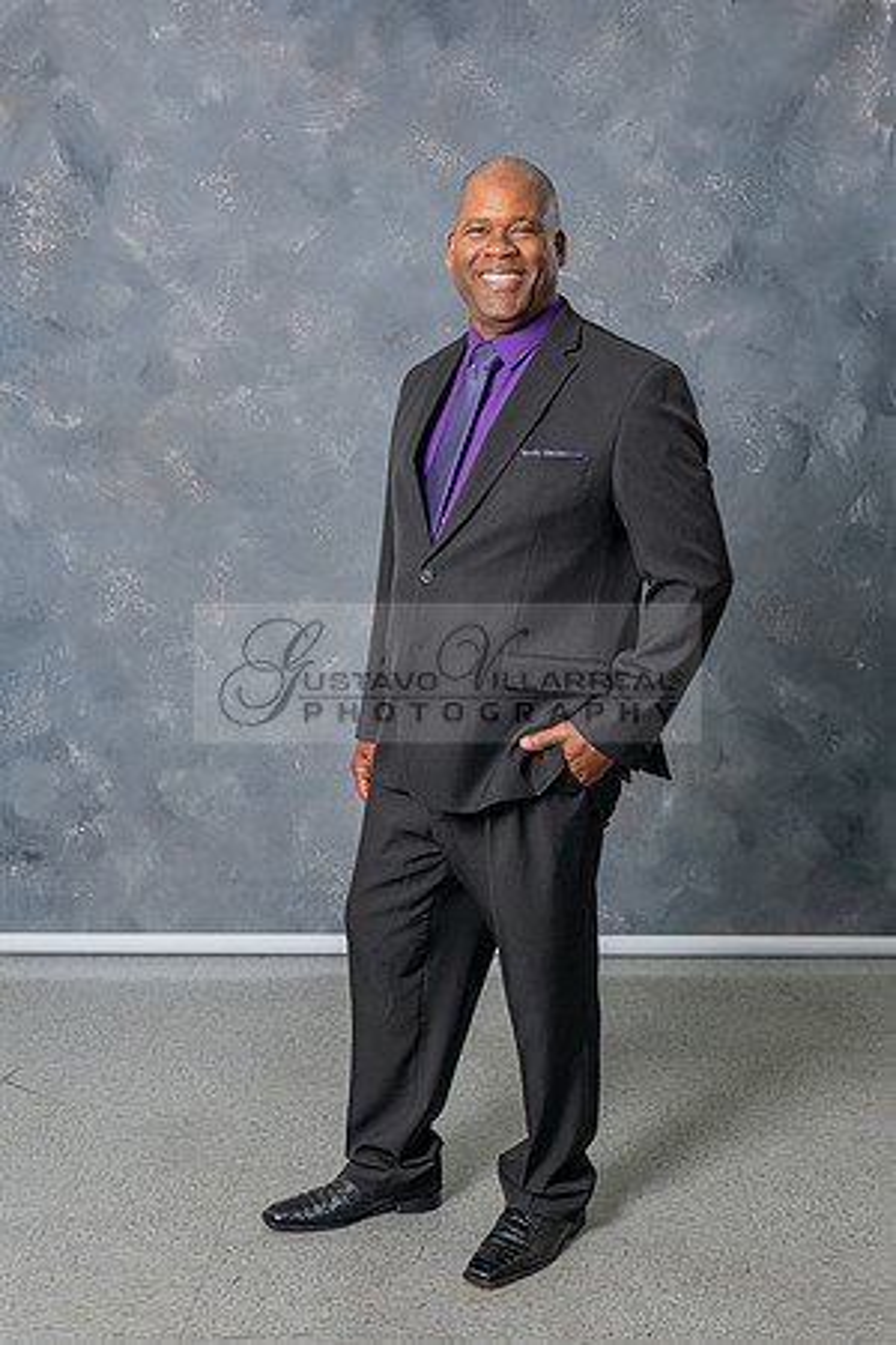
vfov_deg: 39.3
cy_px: 603
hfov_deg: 26.8
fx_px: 1881
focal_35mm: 50
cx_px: 504
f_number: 4
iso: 200
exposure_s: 1/200
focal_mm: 28
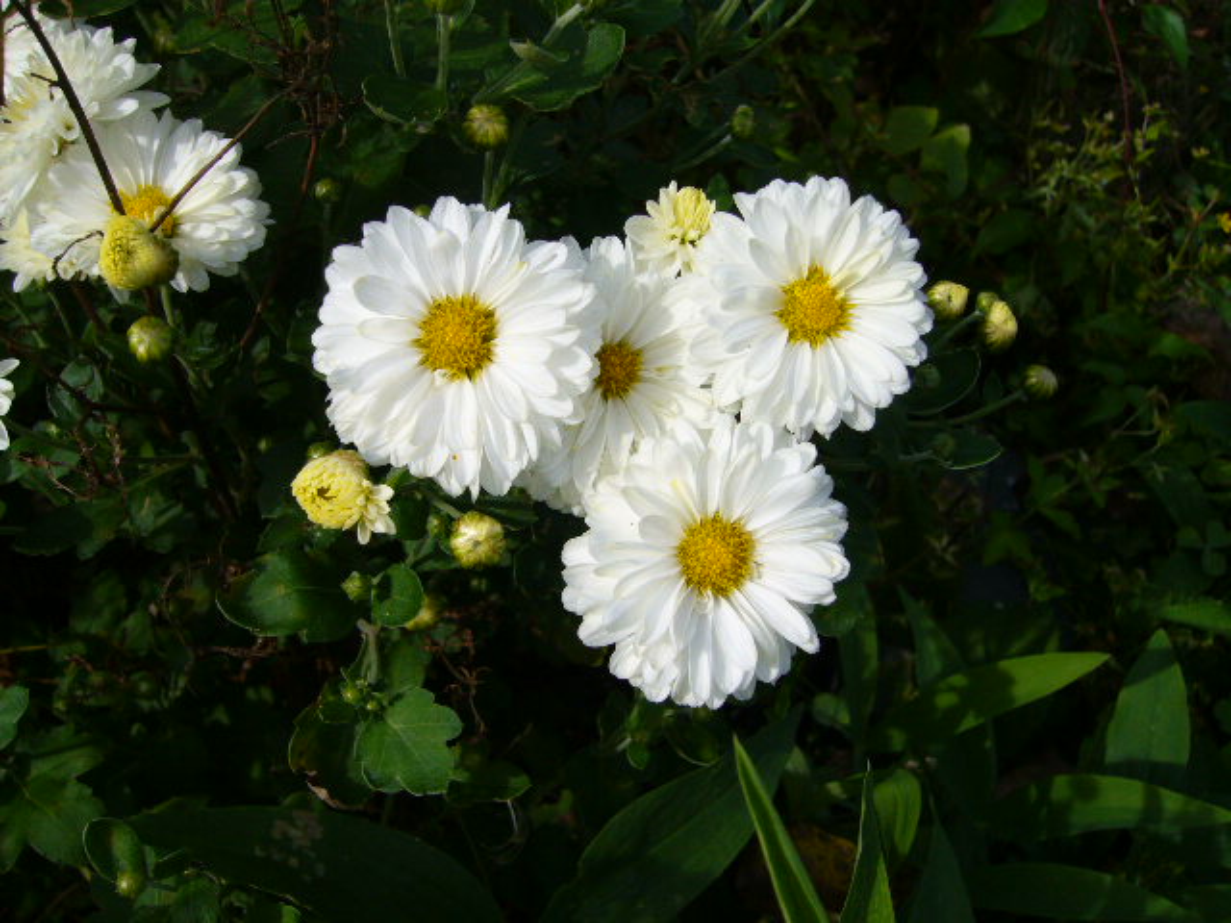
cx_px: 616
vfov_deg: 40.7
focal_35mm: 35
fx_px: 1245
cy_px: 462
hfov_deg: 52.6
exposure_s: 1/400
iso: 80
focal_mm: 5.8
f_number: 5.6
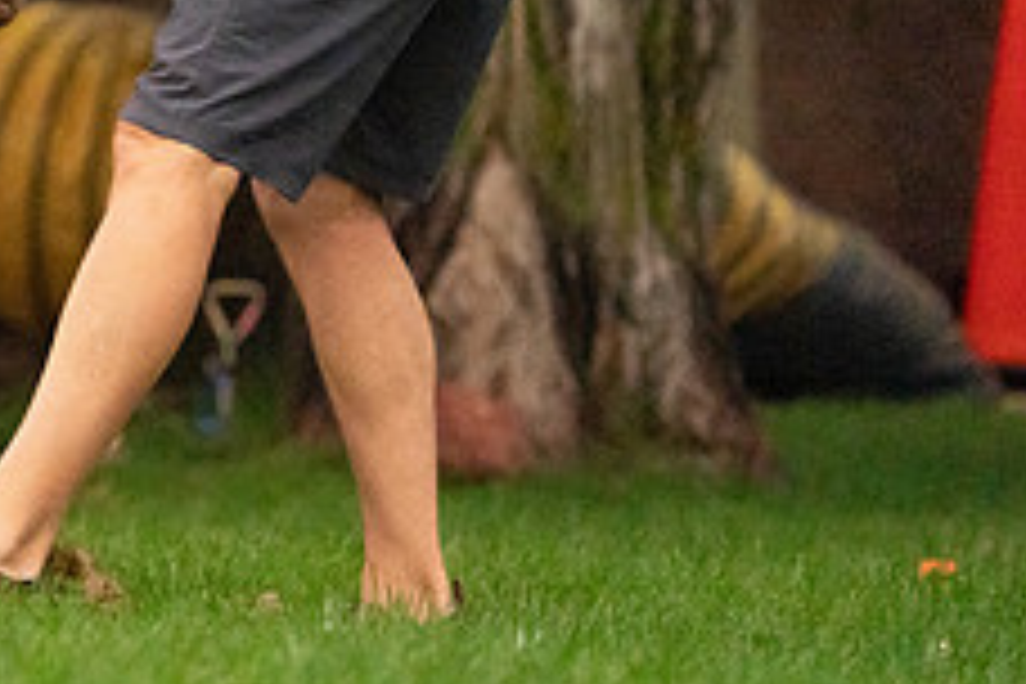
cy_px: -110
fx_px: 29011
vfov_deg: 1.4
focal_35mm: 1018
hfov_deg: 2.0
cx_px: -148
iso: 6400
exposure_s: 1/2000
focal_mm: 400
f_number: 6.3
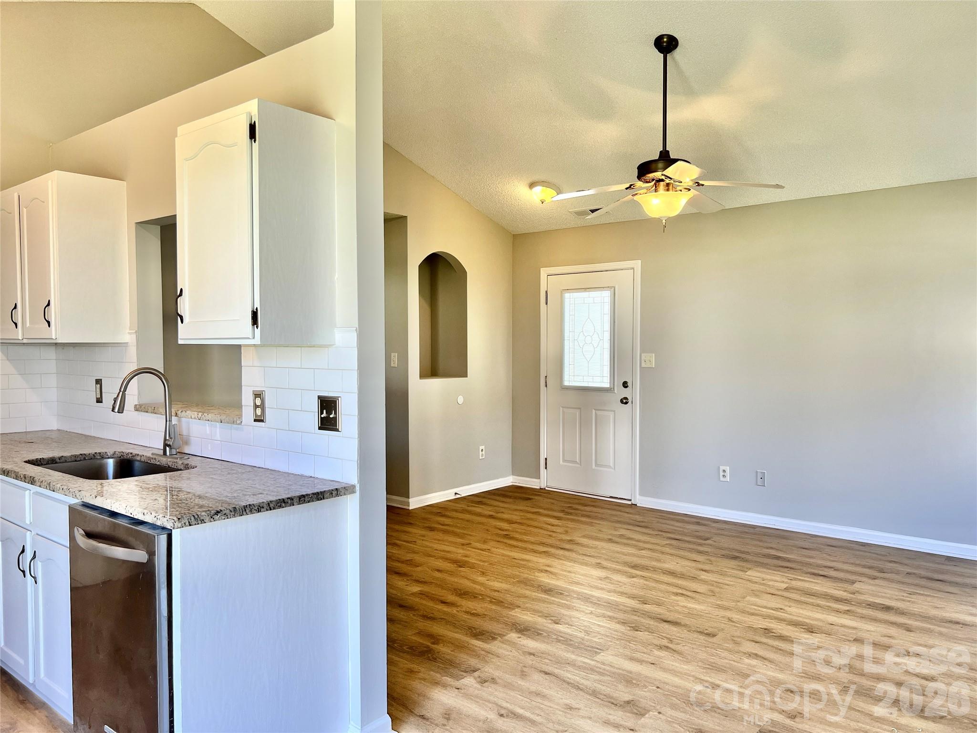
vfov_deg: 53.1
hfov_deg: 67.3
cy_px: 366
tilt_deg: -2.2
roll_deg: +0.1
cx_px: 488
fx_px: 734
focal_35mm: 26
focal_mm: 5.7
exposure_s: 1/139
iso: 50
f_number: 1.5
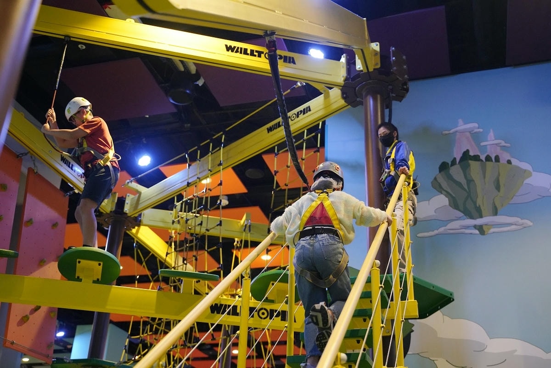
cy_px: 184
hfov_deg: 45.4
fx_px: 658
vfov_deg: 31.2
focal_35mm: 43
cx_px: 276
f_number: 2.8
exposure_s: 1/160
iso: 3200
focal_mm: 43
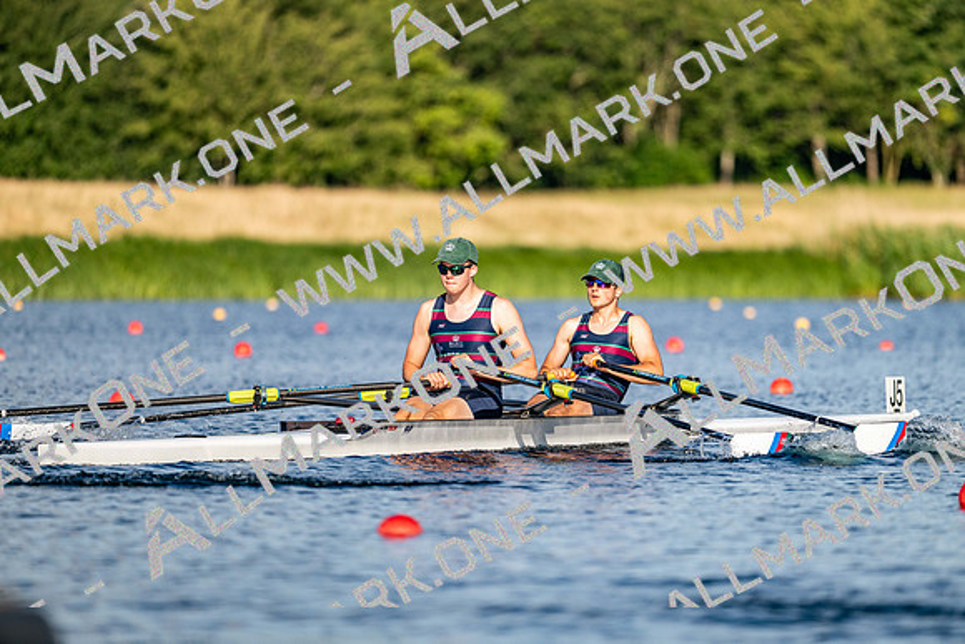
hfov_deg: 5.2
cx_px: 482
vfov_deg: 3.4
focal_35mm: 400
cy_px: 322
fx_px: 10724
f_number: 4.5
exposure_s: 1/2500
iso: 250
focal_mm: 400
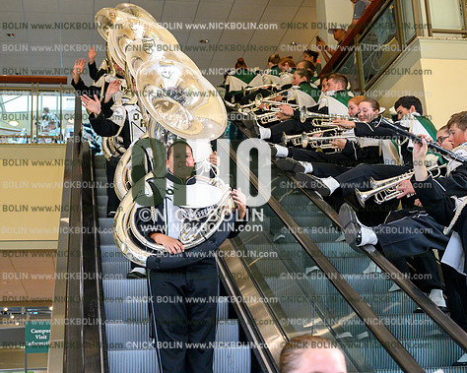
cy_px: 185
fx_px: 746
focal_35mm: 54
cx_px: 201
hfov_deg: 34.7
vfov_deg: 28.1
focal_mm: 47
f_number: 4
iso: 5000
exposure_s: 1/800
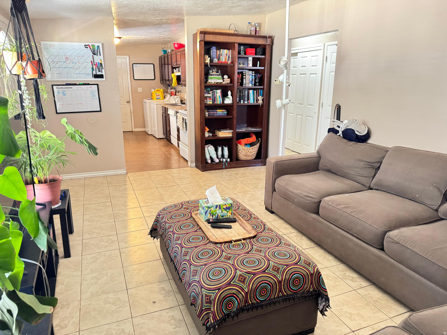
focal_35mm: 24
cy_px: 168
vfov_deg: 56.8
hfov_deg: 71.6
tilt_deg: -16.5
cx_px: 224
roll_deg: -0.5
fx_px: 310
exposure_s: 1/30
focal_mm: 6.76
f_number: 1.78
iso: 1000
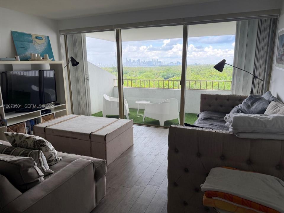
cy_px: 106
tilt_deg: -12.3
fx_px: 197
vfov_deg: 56.8
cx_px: 142
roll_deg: +0.0
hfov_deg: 71.6
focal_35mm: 24
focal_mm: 6.76
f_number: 1.78
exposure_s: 1/391
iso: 80
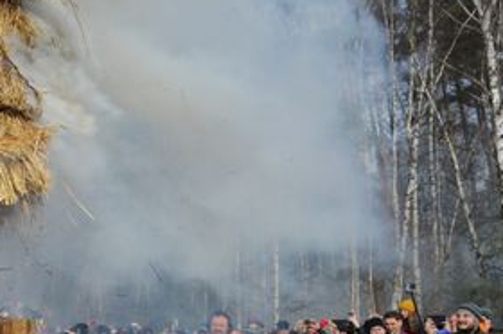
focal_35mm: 60
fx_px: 837
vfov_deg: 22.6
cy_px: 181
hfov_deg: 30.2
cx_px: -41
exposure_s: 1/800
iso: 200
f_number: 5.6
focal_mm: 24
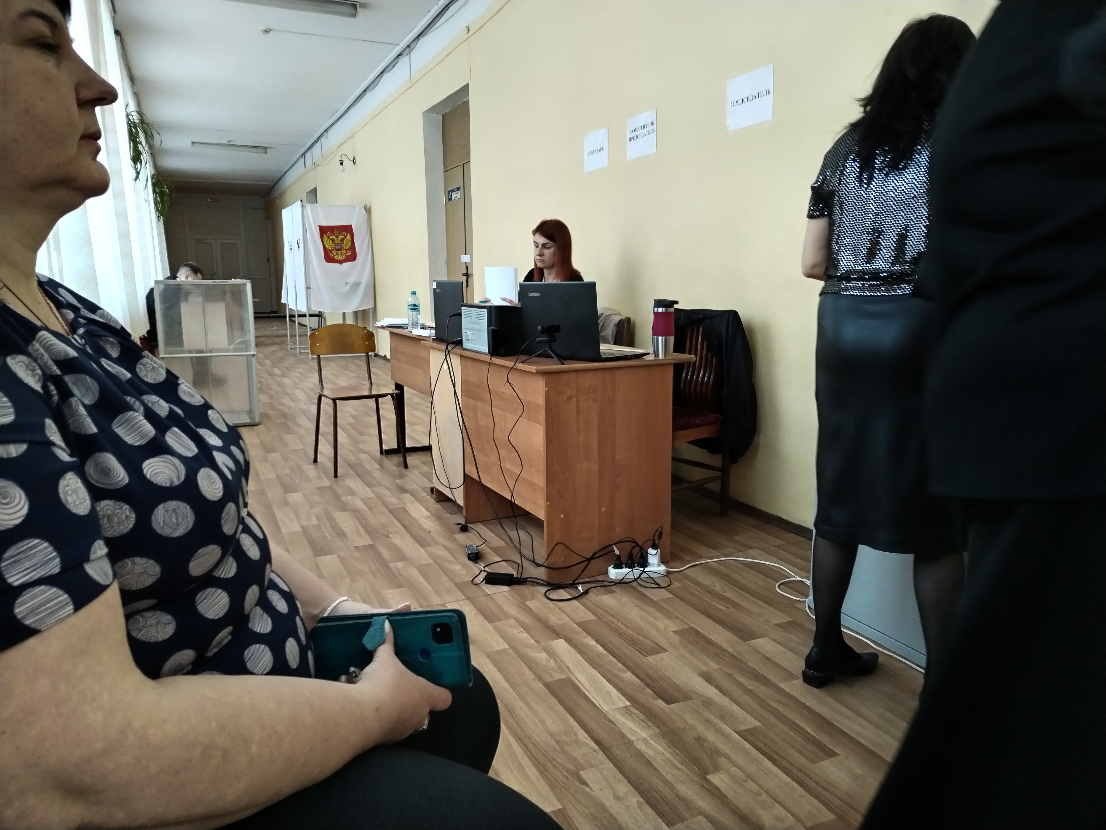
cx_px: 553
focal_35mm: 26
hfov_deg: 67.3
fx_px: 831
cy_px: 415
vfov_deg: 53.1
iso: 458
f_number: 1.8
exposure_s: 1/50
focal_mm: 4.75
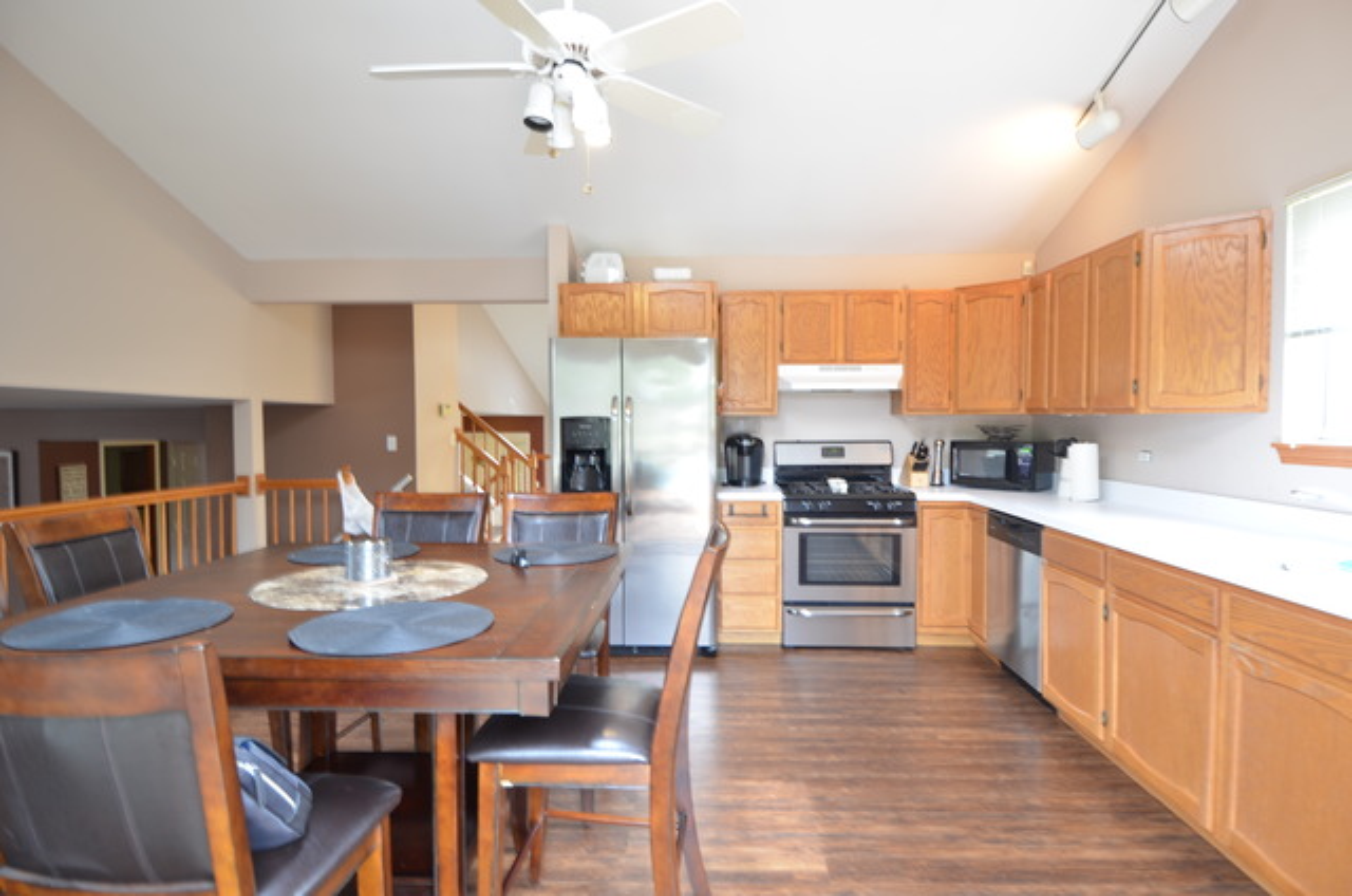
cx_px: 676
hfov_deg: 90.1
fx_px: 675
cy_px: 448
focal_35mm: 18
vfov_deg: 67.2
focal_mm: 12
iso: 100
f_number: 4
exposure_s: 1/5
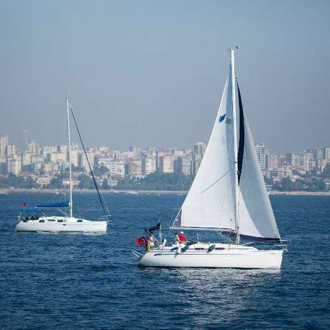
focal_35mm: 173
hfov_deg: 10.1
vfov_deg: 10.1
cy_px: 165
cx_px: 132
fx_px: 1866
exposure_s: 1/6000
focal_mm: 135
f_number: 1.8
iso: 200
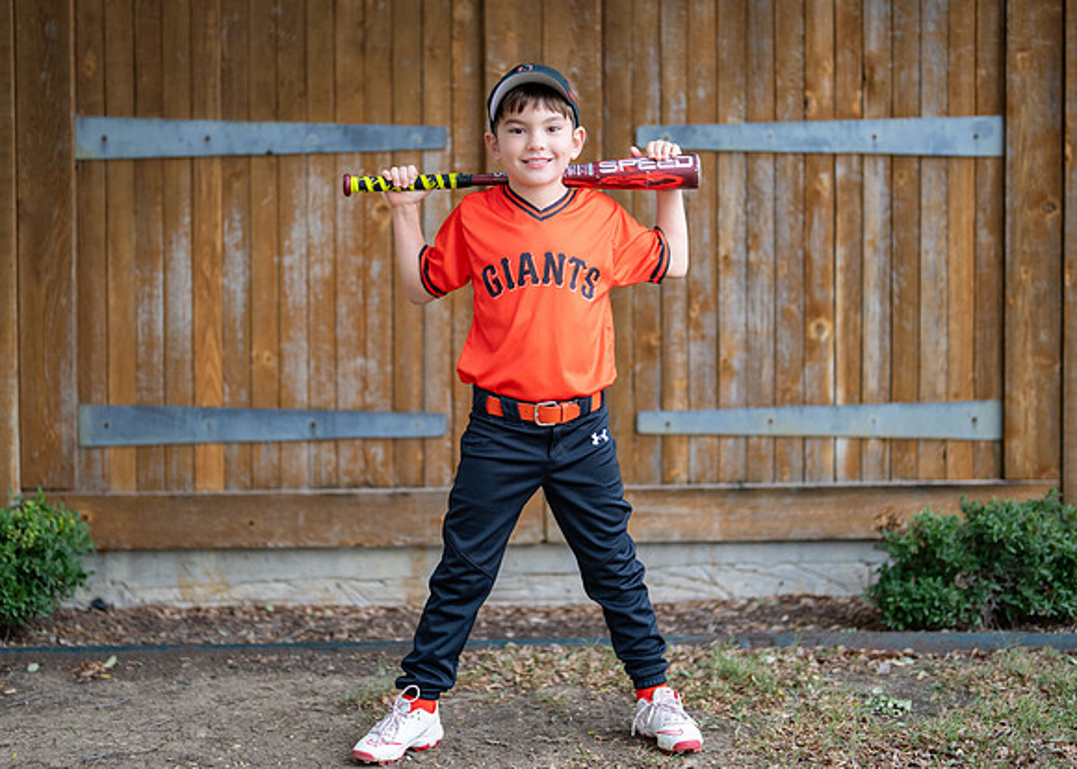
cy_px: 330
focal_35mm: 66
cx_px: 503
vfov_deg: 21.4
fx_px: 2029
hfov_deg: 29.7
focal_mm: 50
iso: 500
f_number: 1.2
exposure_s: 1/640
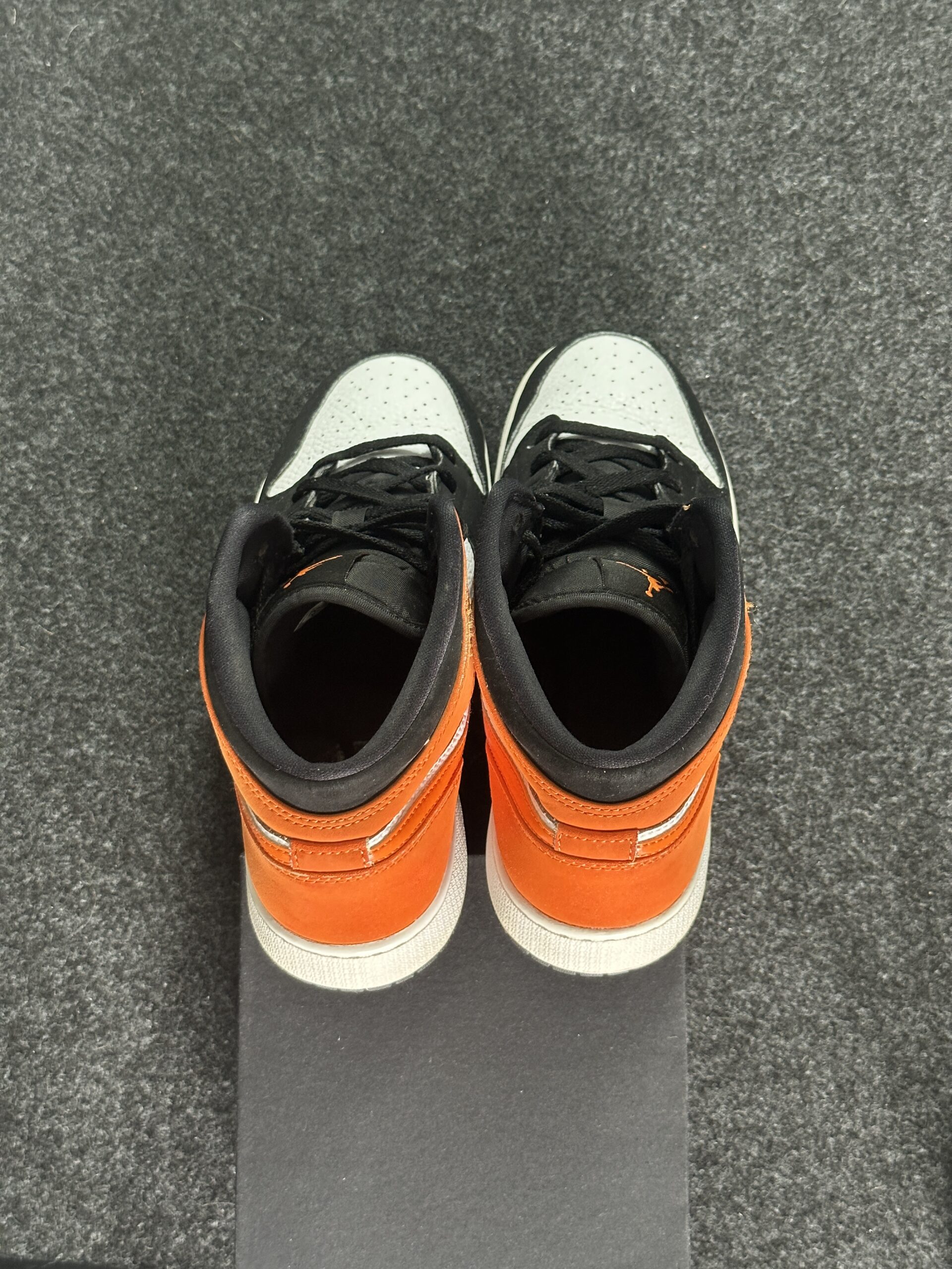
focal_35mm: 48
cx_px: 476
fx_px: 1760
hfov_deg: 30.3
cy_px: 634
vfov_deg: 39.7
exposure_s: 1/33
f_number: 1.78
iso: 320
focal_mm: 6.86
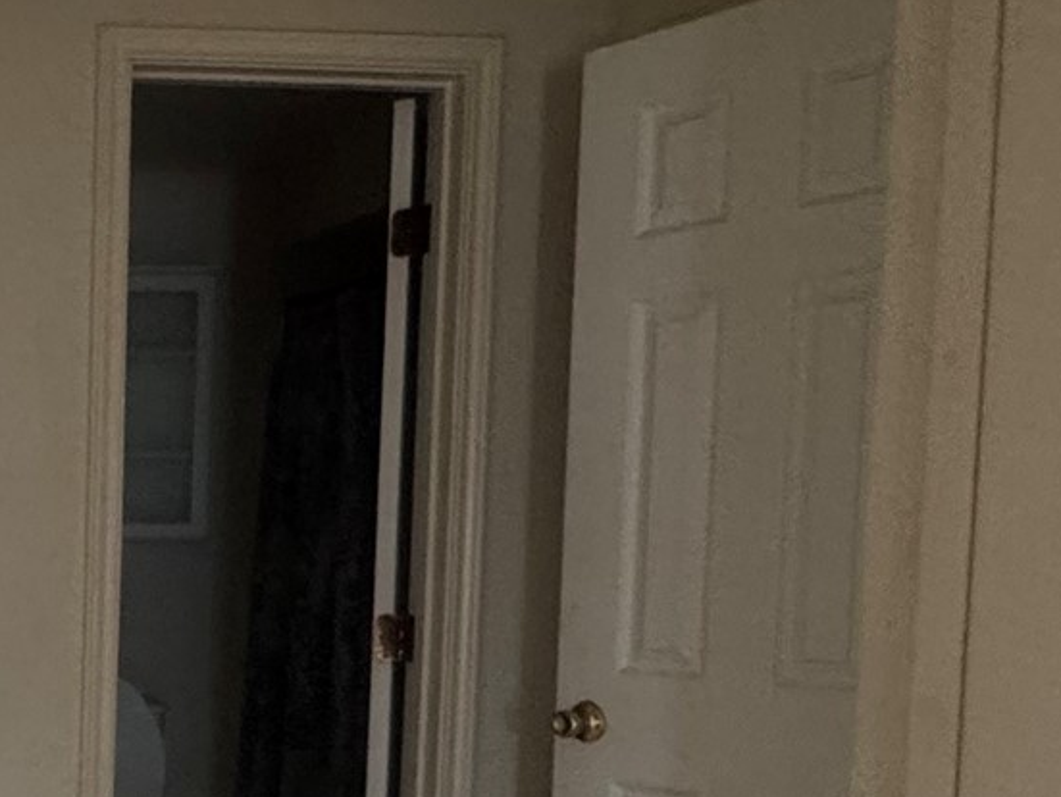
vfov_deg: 27.4
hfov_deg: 28.8
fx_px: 1595
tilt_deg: -4.8
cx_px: -374
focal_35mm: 52
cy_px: 668
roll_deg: +0.2
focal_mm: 2.22
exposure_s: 1/60
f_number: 2.2
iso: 400
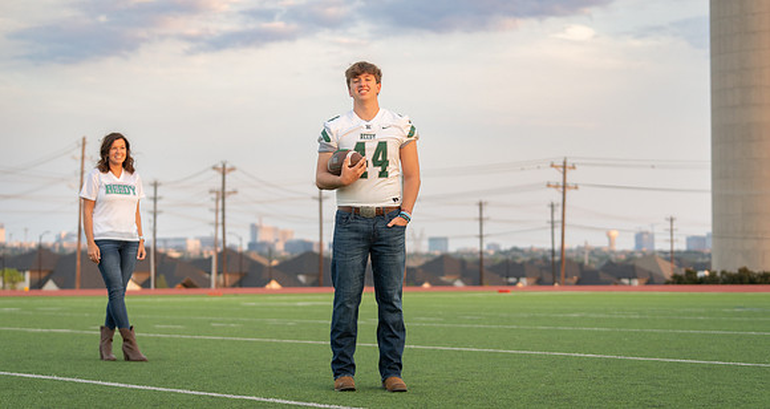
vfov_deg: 15.1
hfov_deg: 28.0
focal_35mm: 77
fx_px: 1543
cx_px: 384
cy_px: 181
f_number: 2.8
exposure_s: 1/320
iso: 320
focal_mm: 71
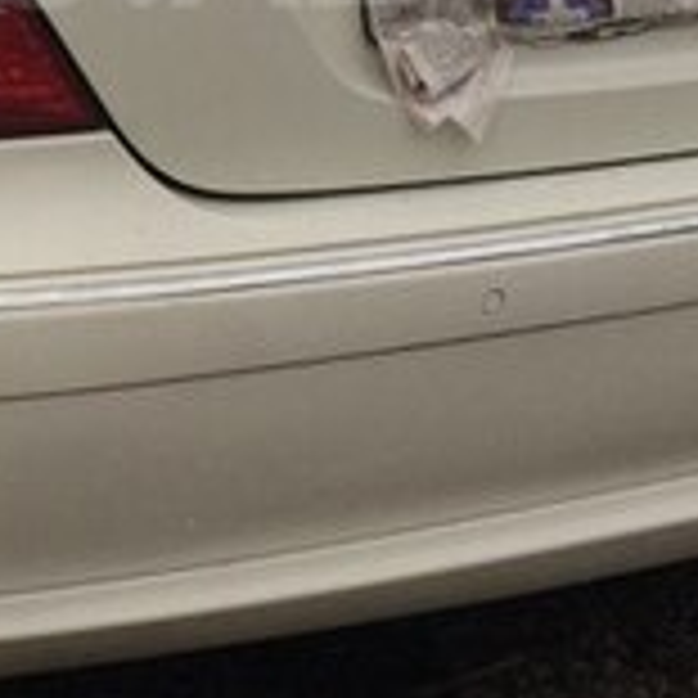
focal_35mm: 109
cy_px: -61
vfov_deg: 15.6
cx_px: -50
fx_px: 2487
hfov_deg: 15.6
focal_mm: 4.15
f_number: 2.2
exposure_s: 1/124
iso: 32
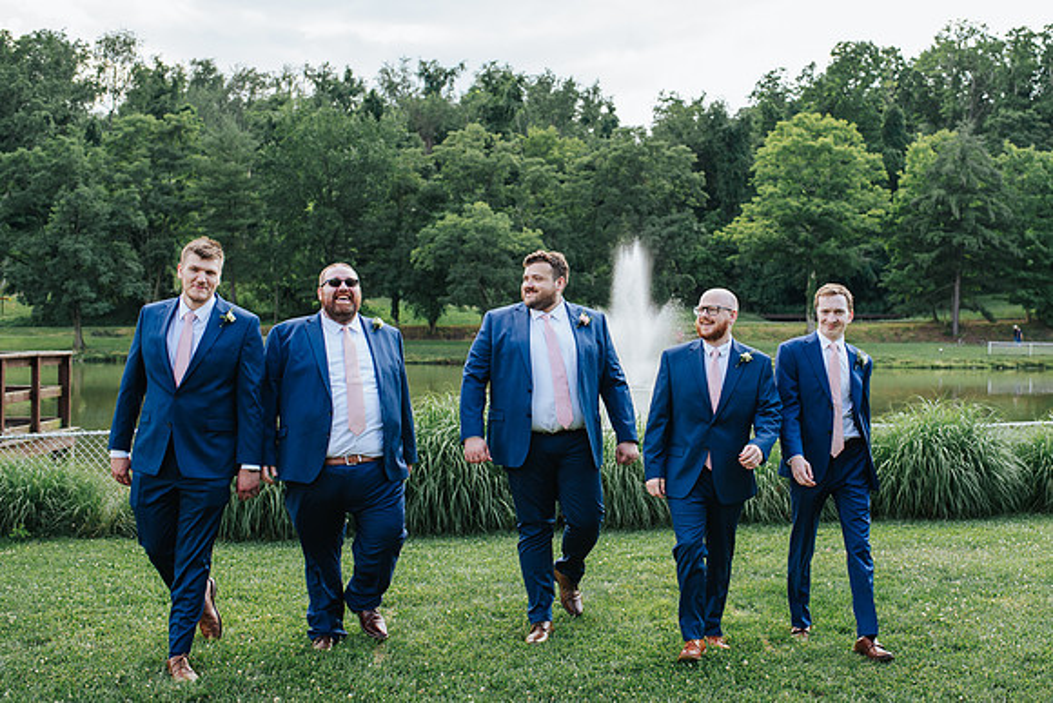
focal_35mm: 43
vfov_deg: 31.4
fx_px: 1251
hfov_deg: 45.5
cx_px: 611
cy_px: 322
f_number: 3.2
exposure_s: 1/640
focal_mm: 35
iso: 220
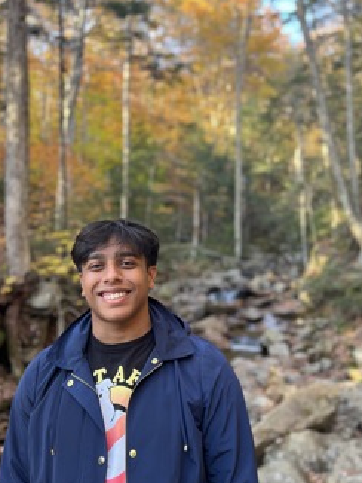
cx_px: 181
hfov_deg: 44.2
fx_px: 446
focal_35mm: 32
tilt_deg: +1.0
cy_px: 276
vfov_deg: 56.6
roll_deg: +0.8
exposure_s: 1/121
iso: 100
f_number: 1.5
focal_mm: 5.7
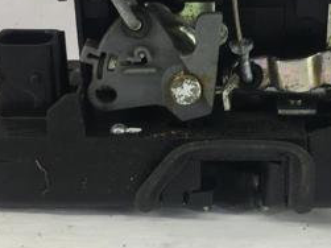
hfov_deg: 26.2
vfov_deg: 19.8
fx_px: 707
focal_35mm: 74
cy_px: 88
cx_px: 224
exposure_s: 1/50
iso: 25
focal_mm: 4.15
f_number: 2.2
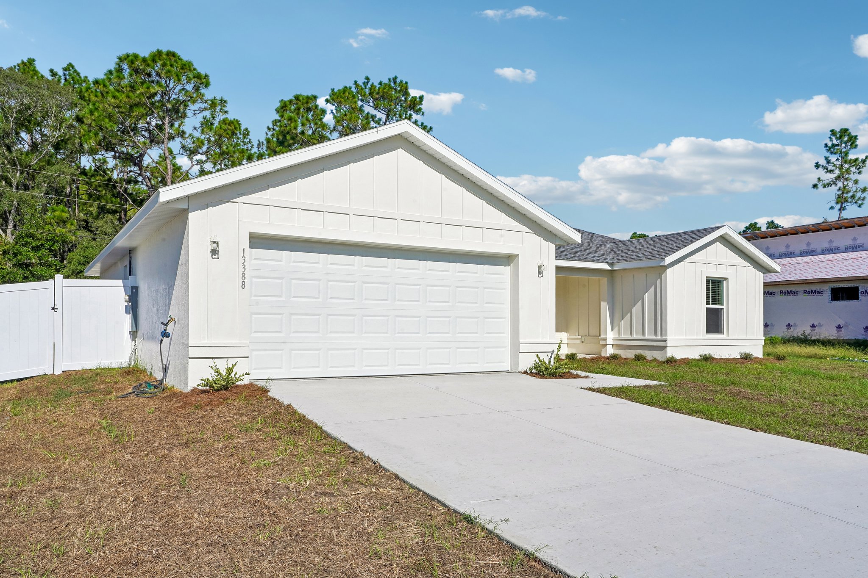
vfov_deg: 47.9
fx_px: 651
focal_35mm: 27
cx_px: 434
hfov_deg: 67.4
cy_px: 289
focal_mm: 27
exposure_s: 1/160
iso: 100
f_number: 20
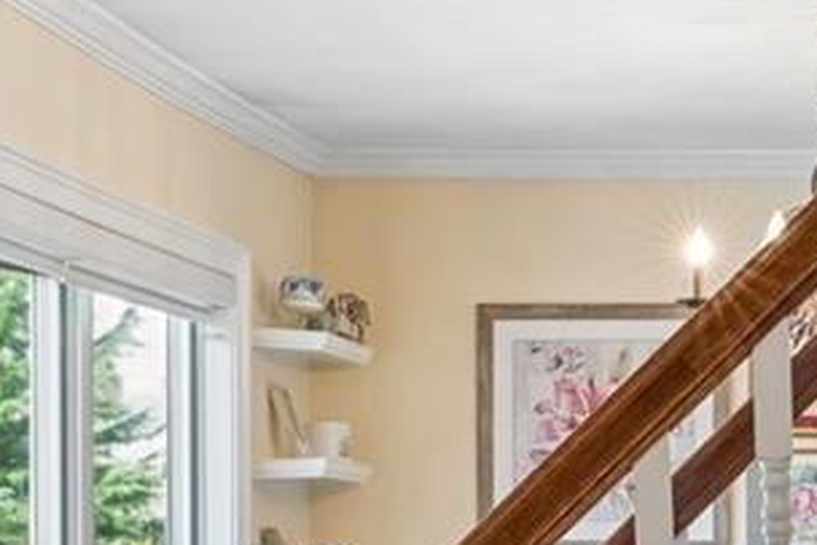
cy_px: 589
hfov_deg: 15.4
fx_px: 2952
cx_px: 833
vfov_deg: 10.4
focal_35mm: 130
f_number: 13
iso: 400
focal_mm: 19.3
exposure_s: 1/4
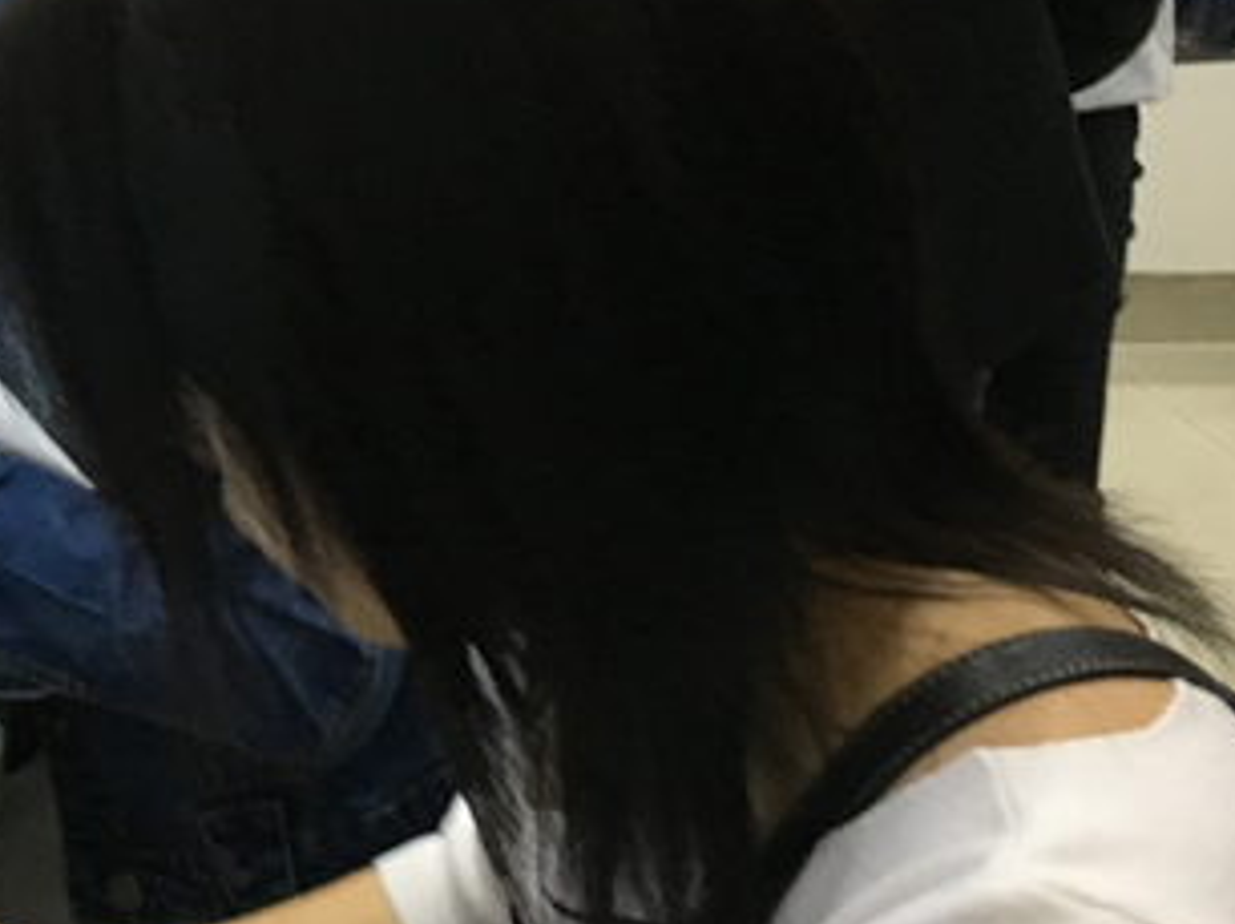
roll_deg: -0.9
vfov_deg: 16.0
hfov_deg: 20.6
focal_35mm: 90
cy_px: -44
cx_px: -178
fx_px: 3208
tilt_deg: -13.8
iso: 160
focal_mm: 4.15
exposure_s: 1/33
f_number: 2.2
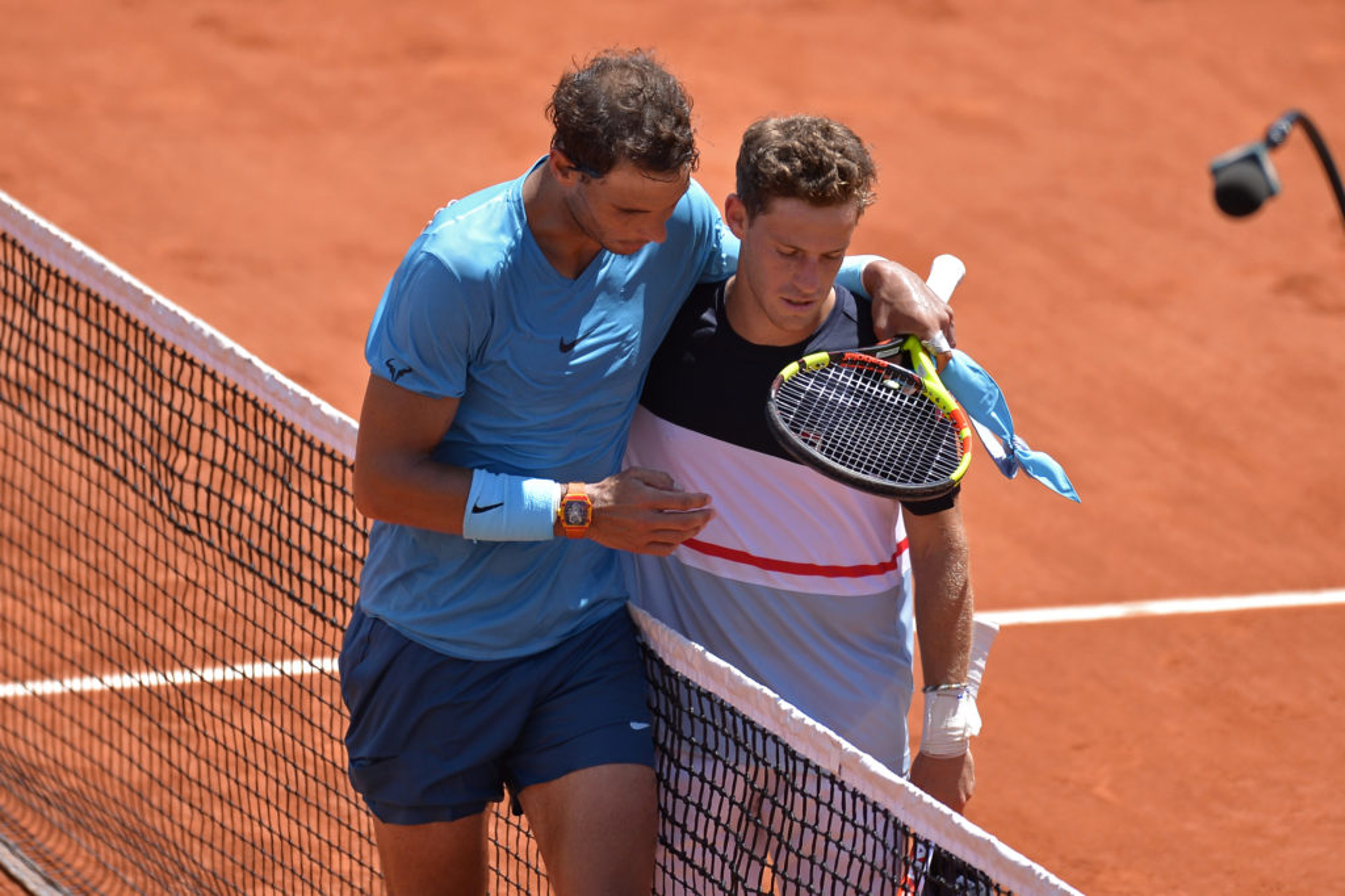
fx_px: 14939
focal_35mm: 400
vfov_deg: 3.4
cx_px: 672
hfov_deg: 5.2
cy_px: 448
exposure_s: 1/6400
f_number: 2.8
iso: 400
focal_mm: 400
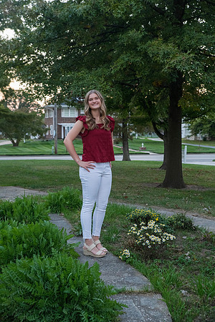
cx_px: 108
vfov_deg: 38.2
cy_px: 161
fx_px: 466
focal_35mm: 52
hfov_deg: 26.0
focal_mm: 52
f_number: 4.5
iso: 2000
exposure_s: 1/160
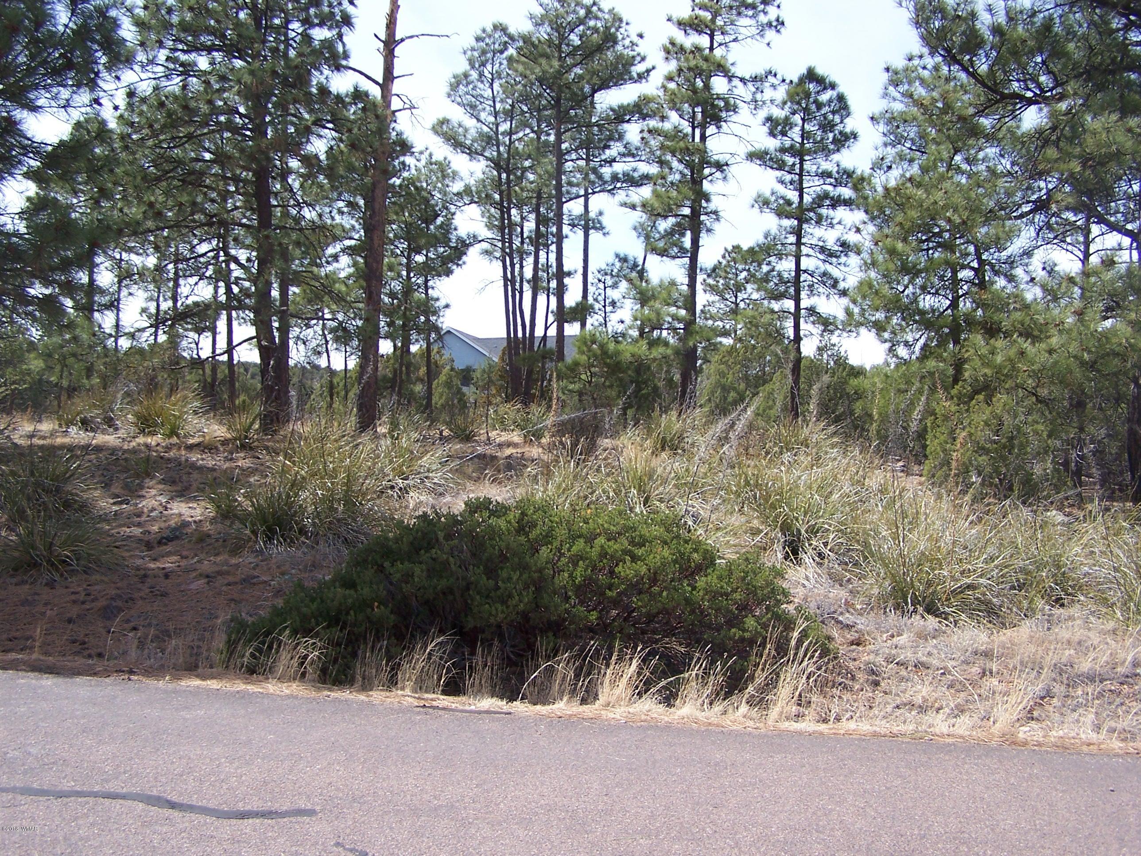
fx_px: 1253
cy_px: 428
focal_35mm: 38
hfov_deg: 49.0
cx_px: 570
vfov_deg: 37.7
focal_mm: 6.3
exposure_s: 1/750
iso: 80
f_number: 2.8
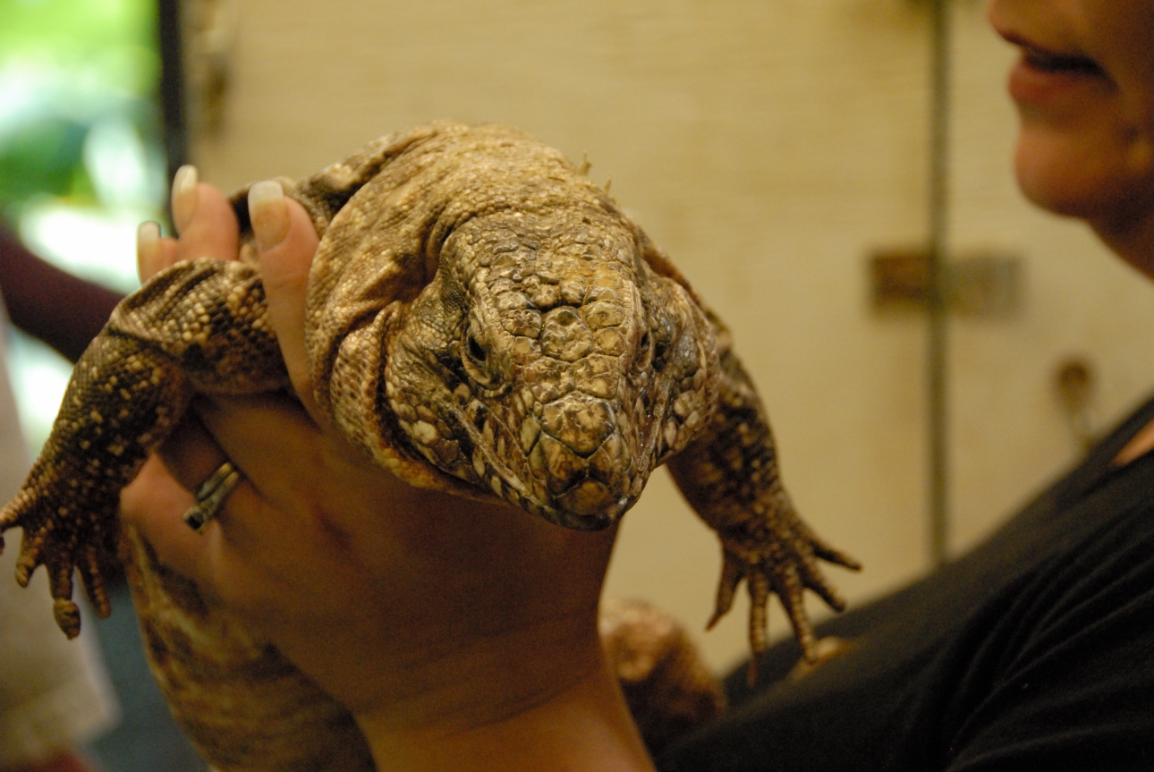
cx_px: 577
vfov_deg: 11.2
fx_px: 3947
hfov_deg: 16.6
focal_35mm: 123
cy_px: 386
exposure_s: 1/60
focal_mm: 82
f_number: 5
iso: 1600
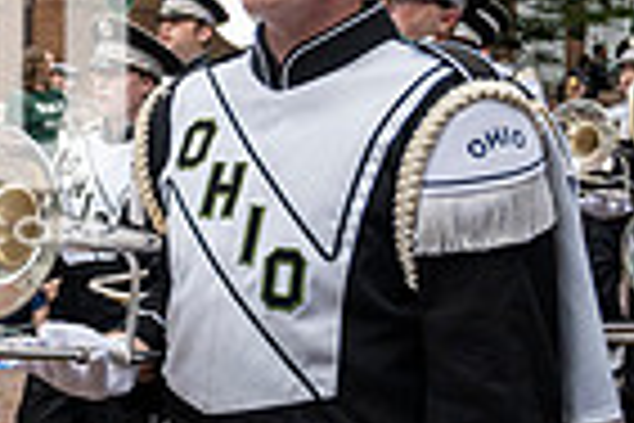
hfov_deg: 19.0
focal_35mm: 99
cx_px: -211
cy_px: 70
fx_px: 1743
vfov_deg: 13.7
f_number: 4
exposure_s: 1/1600
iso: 1000
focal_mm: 24
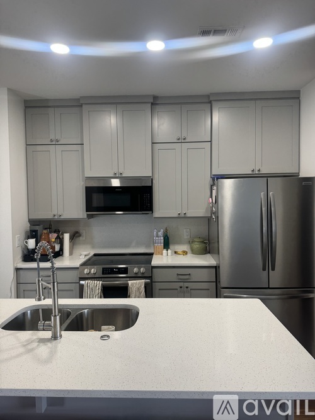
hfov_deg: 56.8
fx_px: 291
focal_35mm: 24
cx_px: 158
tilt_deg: -2.4
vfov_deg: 71.6
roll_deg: +1.0
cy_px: 210
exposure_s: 1/60
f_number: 1.78
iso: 125
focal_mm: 6.76
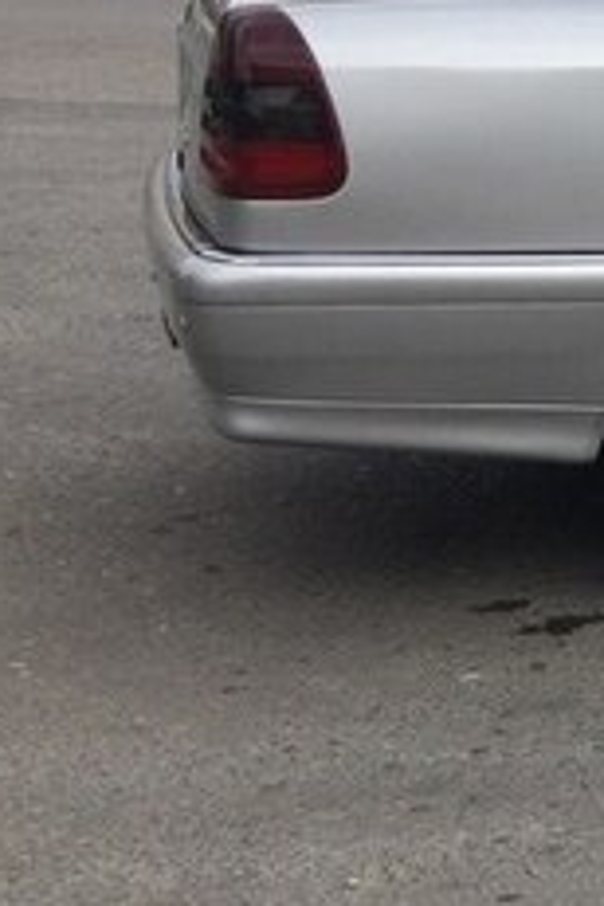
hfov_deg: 13.3
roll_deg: -3.1
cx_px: 1271
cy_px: 29
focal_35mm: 86
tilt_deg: -3.7
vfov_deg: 22.8
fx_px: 2164
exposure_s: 1/2160
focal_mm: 4.15
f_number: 2.2
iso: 32
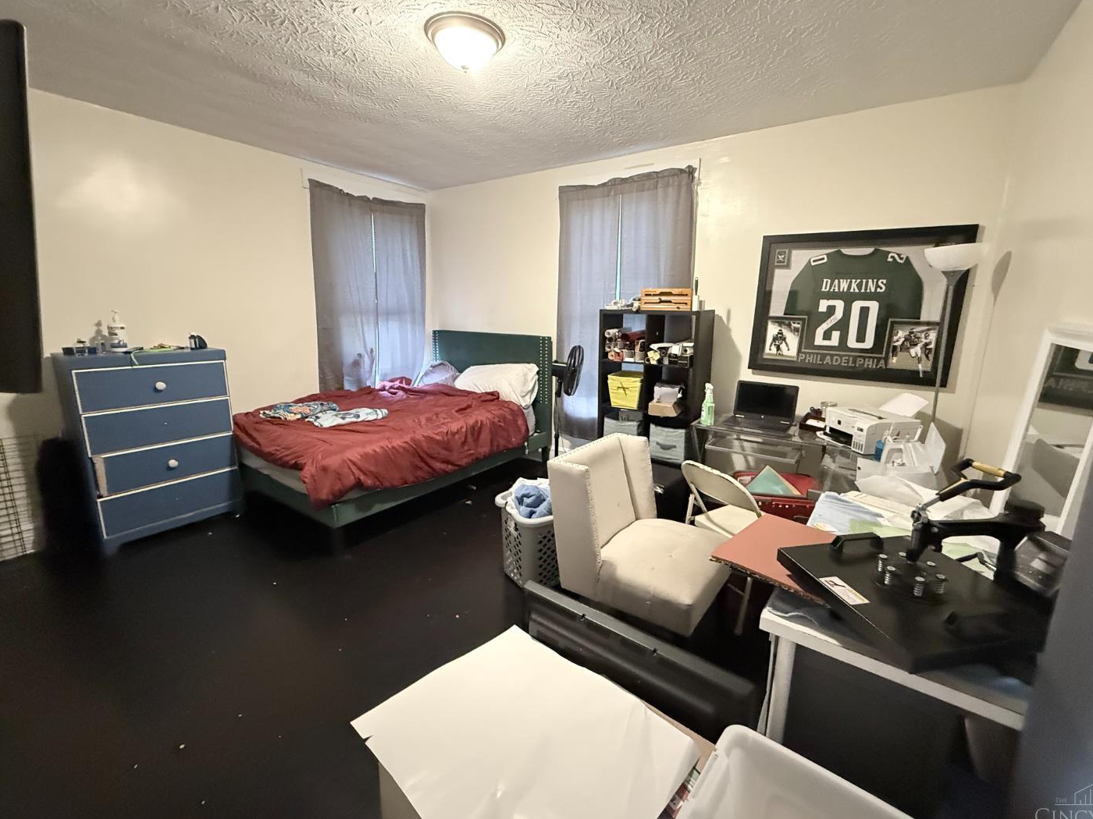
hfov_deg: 98.1
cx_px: 569
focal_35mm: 15
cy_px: 404
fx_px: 474
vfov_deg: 81.7
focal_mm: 2.22
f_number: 2.2
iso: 1000
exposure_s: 1/40
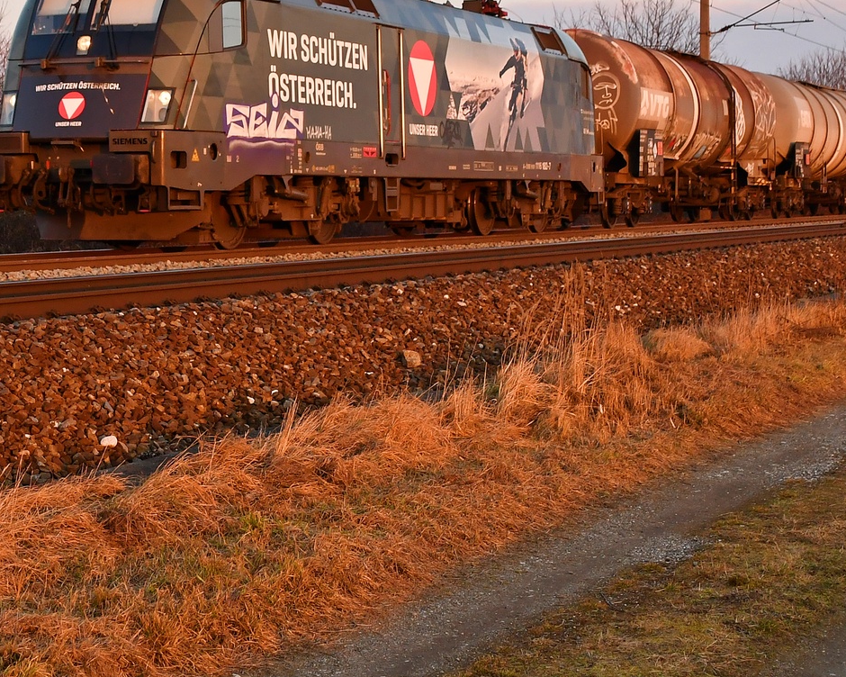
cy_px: 171
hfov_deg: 27.5
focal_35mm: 69
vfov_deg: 22.0
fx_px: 1728
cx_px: 427
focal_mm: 24
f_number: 4
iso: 720
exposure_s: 1/1000
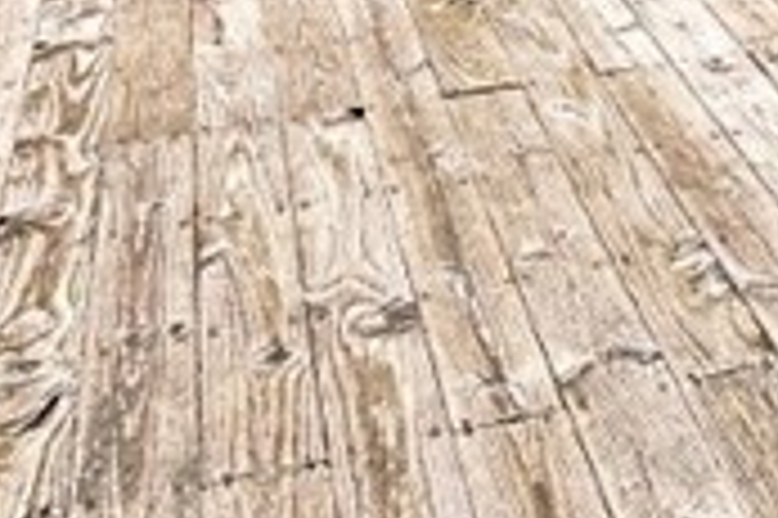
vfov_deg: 11.9
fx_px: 2029
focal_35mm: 94
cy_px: -700
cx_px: 1318
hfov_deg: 18.1
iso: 200
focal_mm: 10
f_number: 14
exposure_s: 1/50
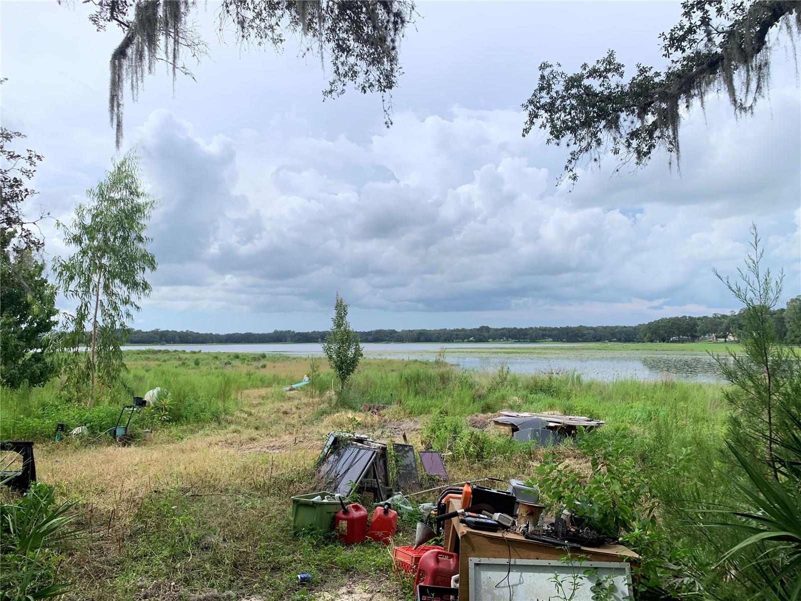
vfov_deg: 53.1
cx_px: 400
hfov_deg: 67.3
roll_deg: +0.1
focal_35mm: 26
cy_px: 300
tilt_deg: +3.9
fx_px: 602
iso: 25
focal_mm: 4.25
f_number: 1.8
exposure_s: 1/1513
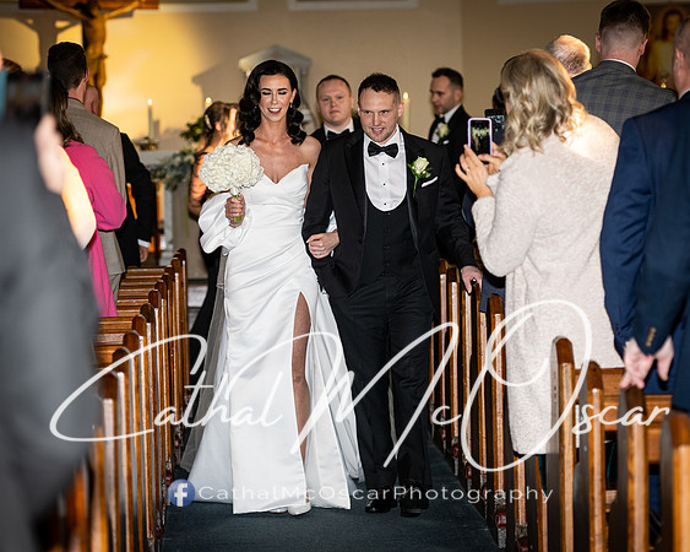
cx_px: 416
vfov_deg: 11.5
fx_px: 2744
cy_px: 268
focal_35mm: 134
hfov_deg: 14.3
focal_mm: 100
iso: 400
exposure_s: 1/250
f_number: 2.8
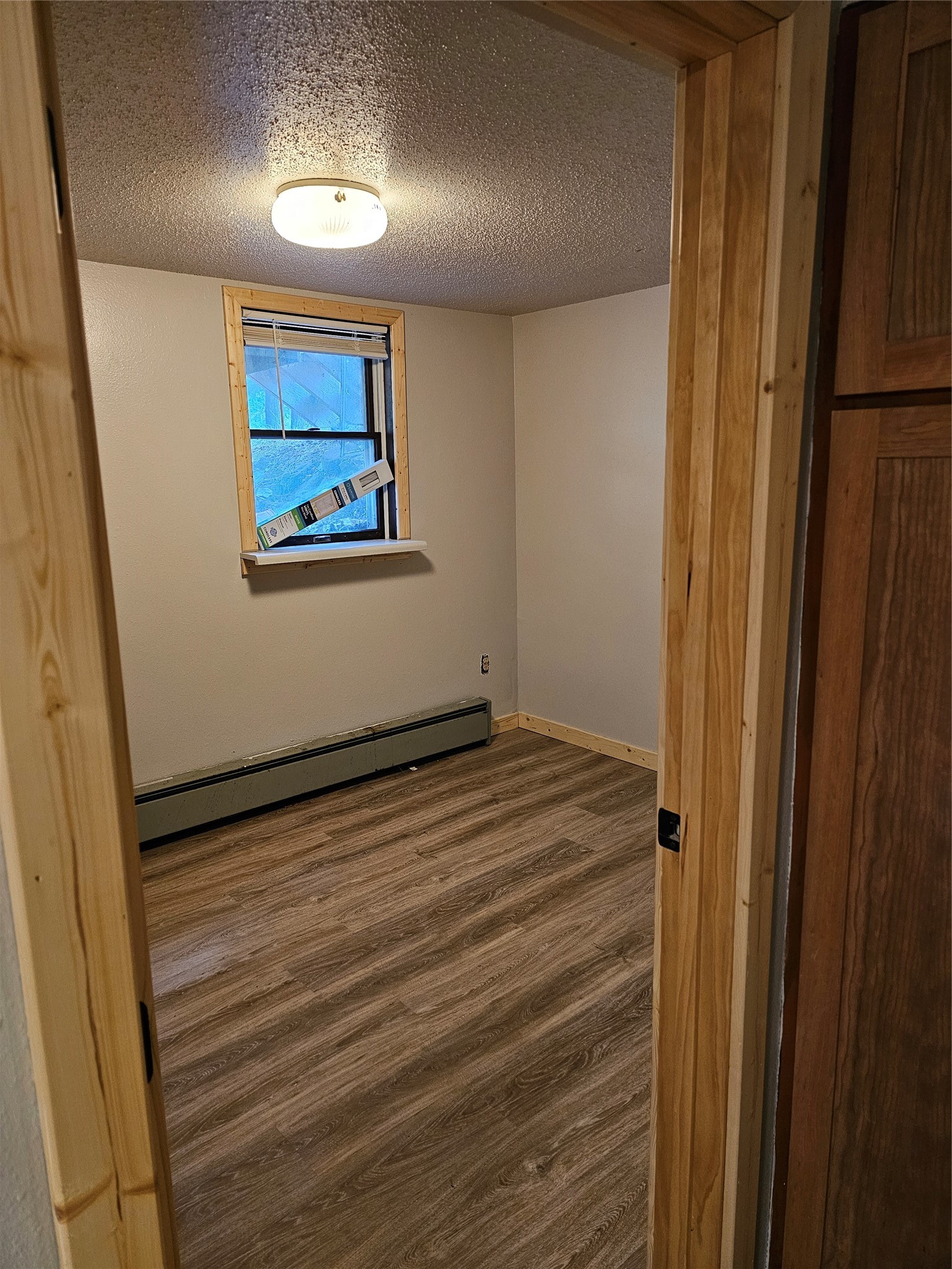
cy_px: 634
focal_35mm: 23
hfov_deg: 58.9
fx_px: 843
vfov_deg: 73.9
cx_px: 476
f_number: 1.7
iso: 500
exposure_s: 1/40
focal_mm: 6.3
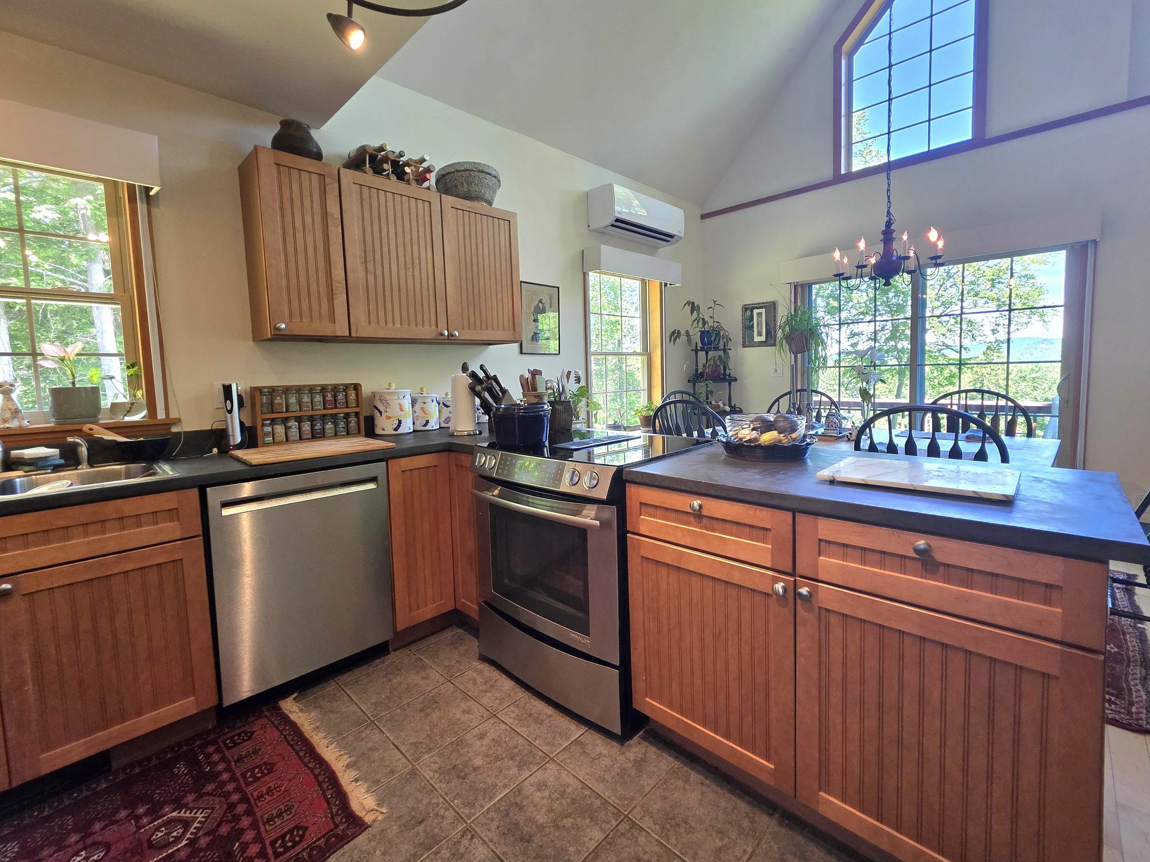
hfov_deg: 102.1
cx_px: 588
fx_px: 465
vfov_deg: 85.6
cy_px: 409
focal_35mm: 14
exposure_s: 1/120
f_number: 1.9
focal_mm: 2.2
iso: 250
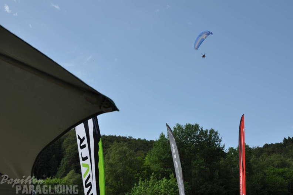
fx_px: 317
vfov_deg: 34.1
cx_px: 146
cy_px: 98
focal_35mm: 39
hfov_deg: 49.6
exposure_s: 1/160
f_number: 13
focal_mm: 26
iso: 200
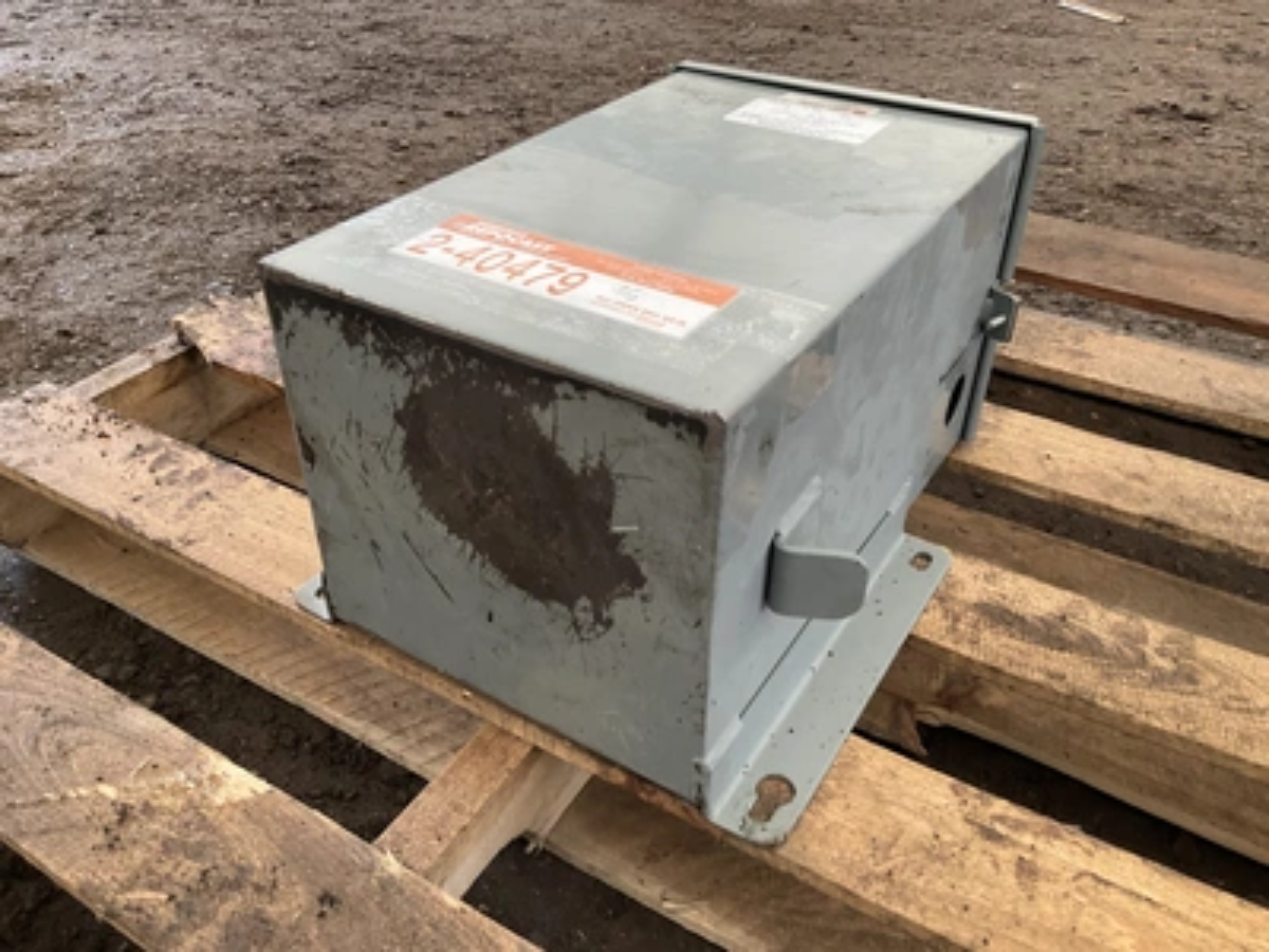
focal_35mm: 29
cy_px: 476
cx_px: 634
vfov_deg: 48.2
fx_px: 1063
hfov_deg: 61.7
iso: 80
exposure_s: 1/60
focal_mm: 3
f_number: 1.8
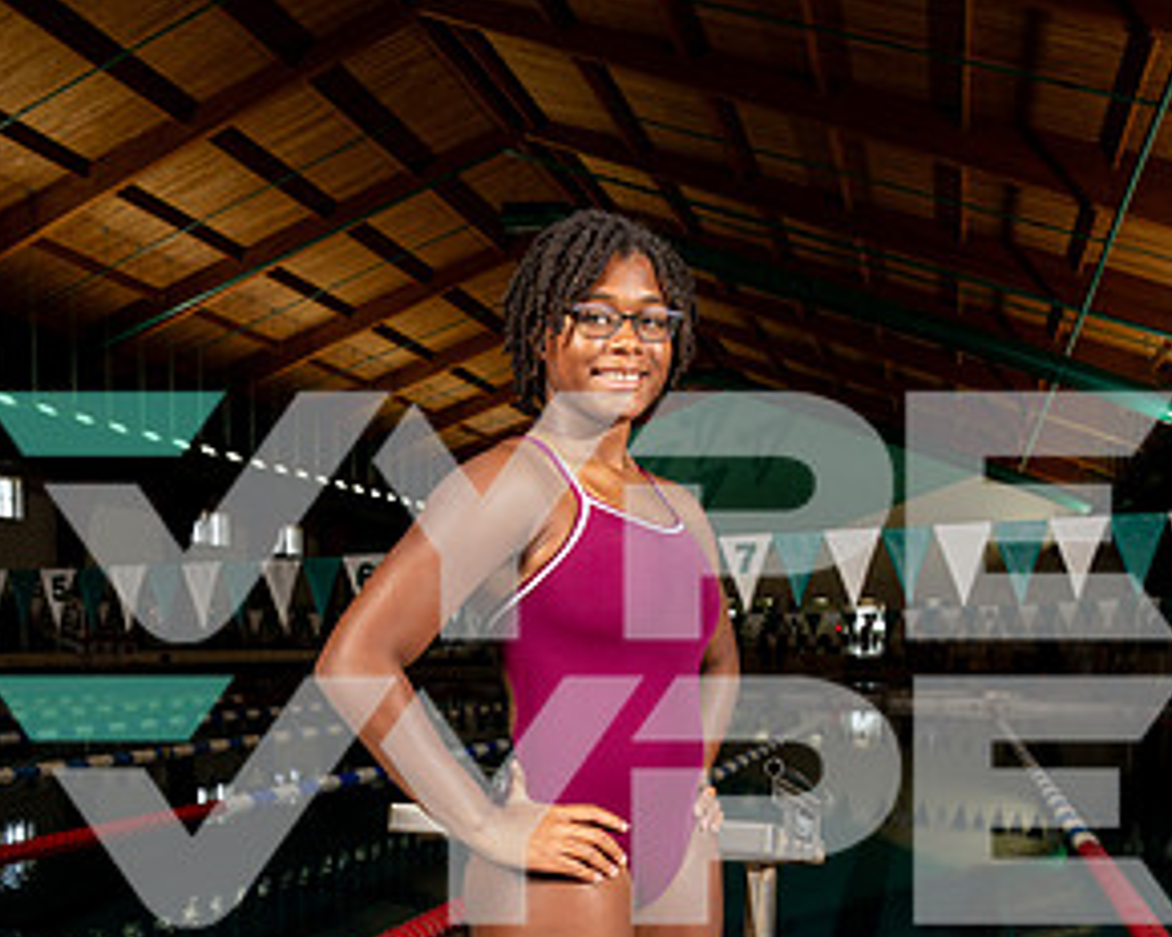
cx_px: 586
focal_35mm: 35
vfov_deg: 39.8
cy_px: 804
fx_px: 1214
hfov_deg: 51.5
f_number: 7.1
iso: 400
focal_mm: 24
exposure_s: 1/125
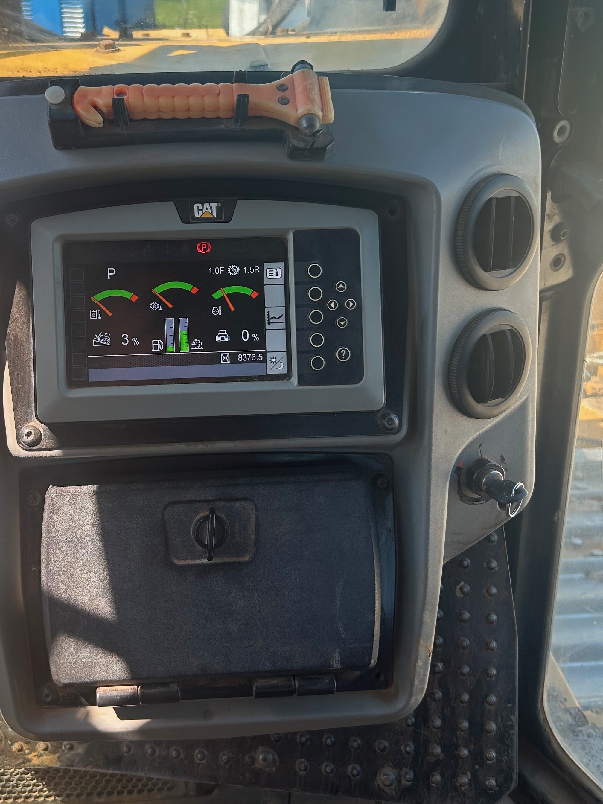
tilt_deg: -28.6
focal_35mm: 39
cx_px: 219
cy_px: 320
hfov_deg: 36.6
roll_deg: +0.4
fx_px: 906
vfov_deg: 47.6
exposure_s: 1/696
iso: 50
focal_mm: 5.7
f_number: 1.5
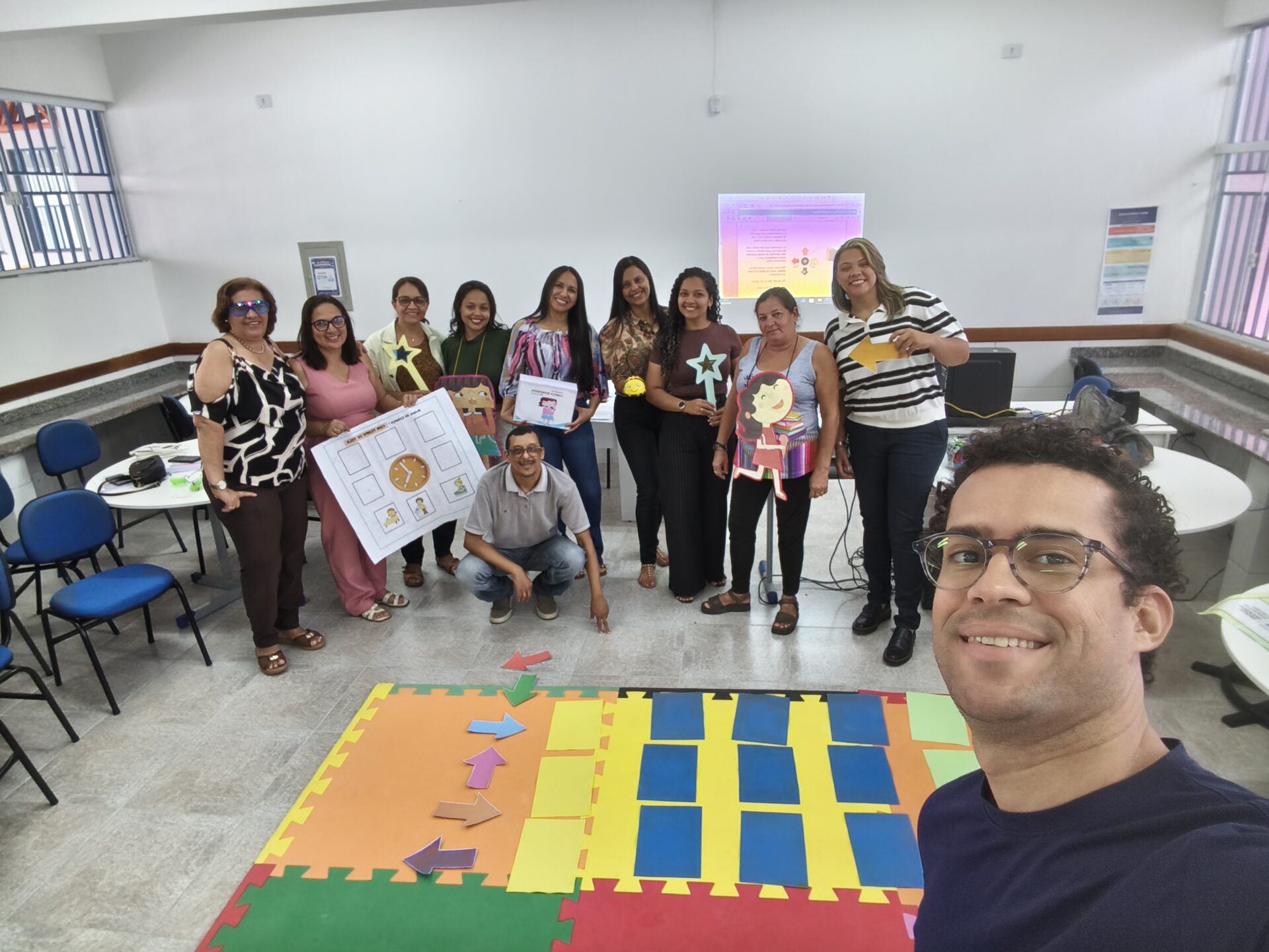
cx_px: 634
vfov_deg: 63.4
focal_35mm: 21
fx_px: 770
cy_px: 476
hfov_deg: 79.0
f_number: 2.2
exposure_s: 1/40
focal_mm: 2.22
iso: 250
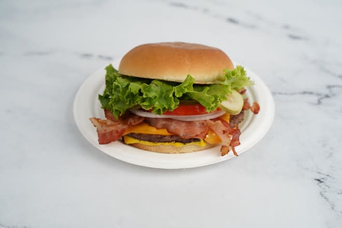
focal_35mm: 70
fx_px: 665
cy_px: 114
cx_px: 171
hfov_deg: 28.8
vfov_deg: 19.5
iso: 250
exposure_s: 1/125
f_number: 7.1
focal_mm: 70
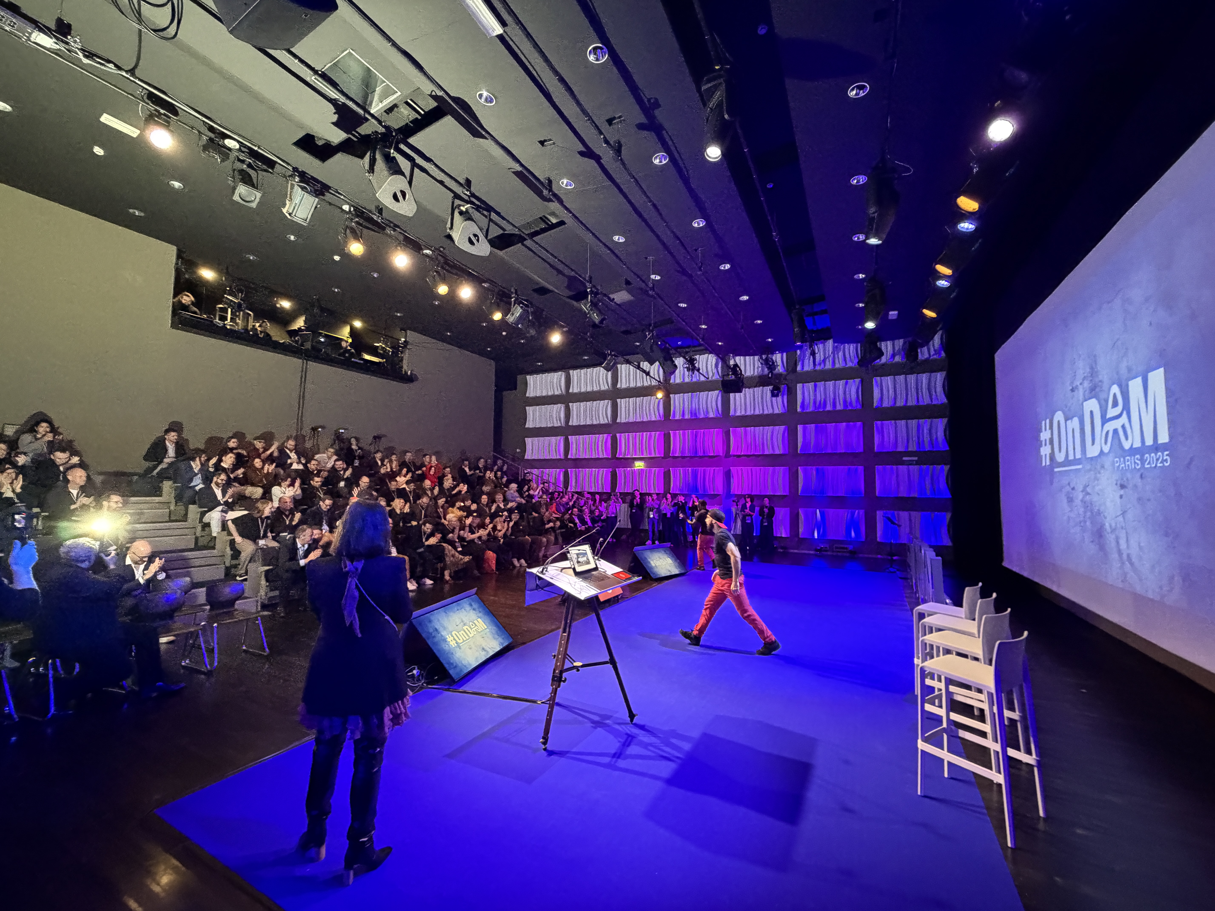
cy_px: 456
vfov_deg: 85.7
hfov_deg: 102.1
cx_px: 608
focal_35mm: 14
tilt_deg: +6.4
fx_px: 491
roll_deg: -0.1
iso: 1000
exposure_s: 1/51
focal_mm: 2.22
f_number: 2.2
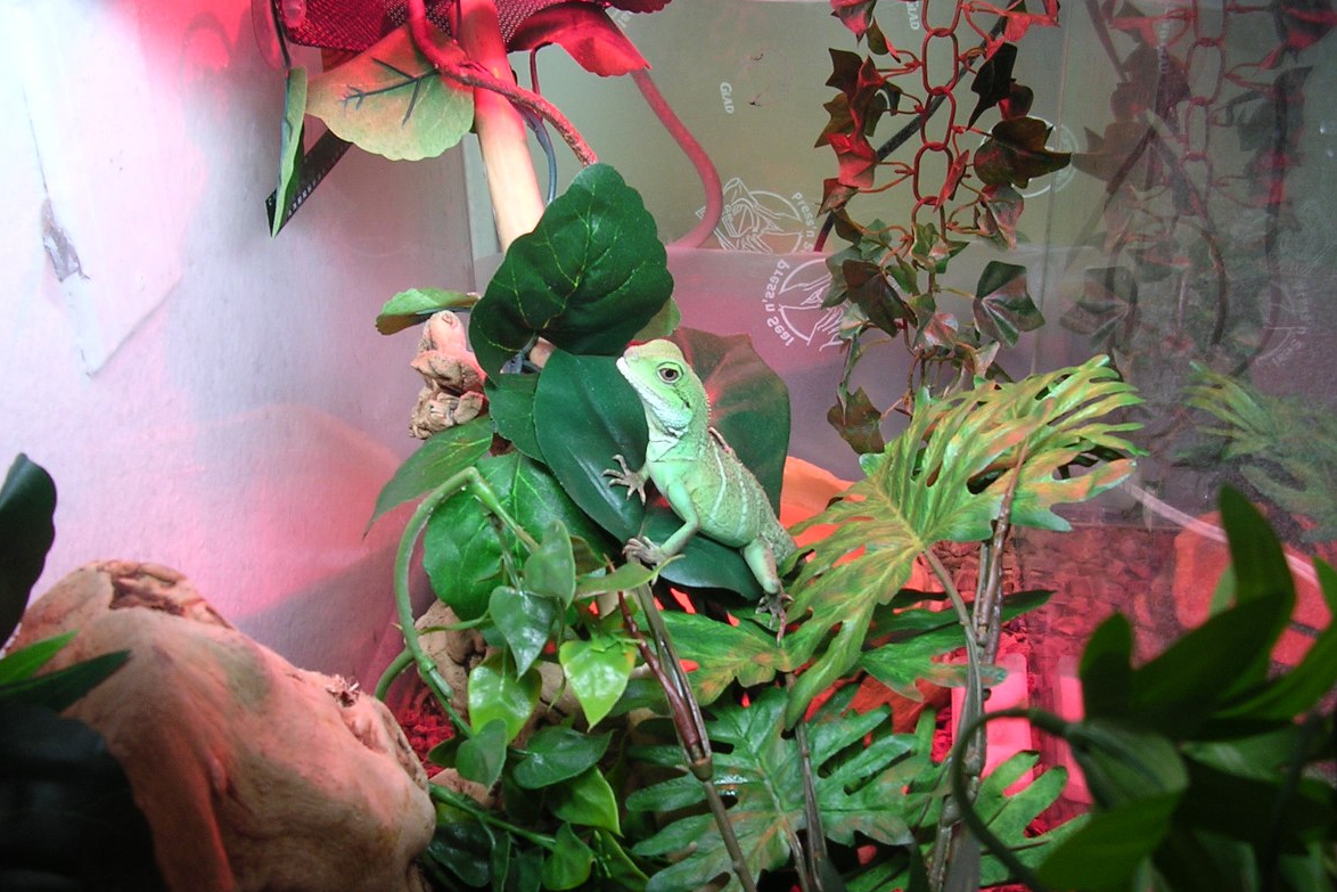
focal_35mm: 40
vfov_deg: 33.4
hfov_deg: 48.5
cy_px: 454
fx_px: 1486
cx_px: 663
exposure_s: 1/4.6
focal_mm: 5.8
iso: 100
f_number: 2.8
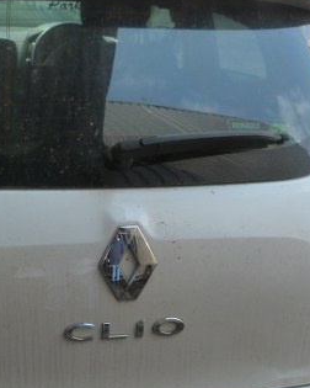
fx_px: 711
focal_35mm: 62
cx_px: 105
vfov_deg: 30.3
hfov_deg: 24.5
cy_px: 259
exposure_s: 1/125
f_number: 3.6
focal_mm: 4.5
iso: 125
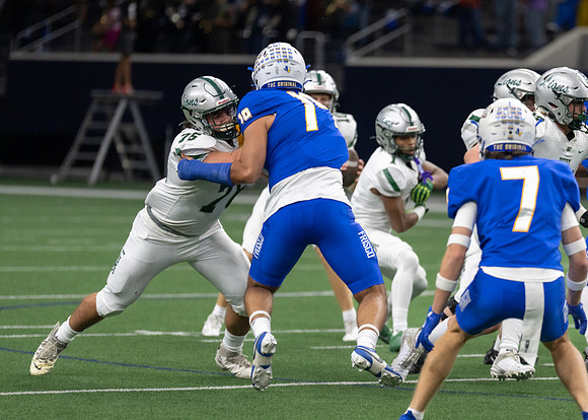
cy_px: 271
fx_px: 5070
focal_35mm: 304
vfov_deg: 4.7
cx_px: 456
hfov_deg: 6.6
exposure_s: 1/1000
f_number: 2.8
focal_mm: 200
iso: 1000
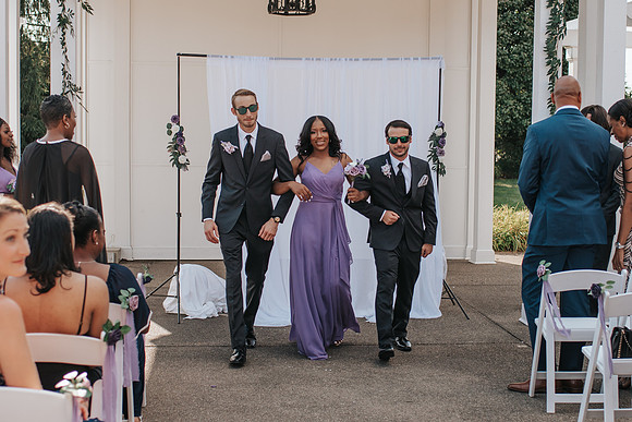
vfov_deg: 21.4
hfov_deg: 31.6
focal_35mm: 64
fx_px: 1115
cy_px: 209
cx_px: 328
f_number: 2.8
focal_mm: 35
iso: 110
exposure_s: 1/1250
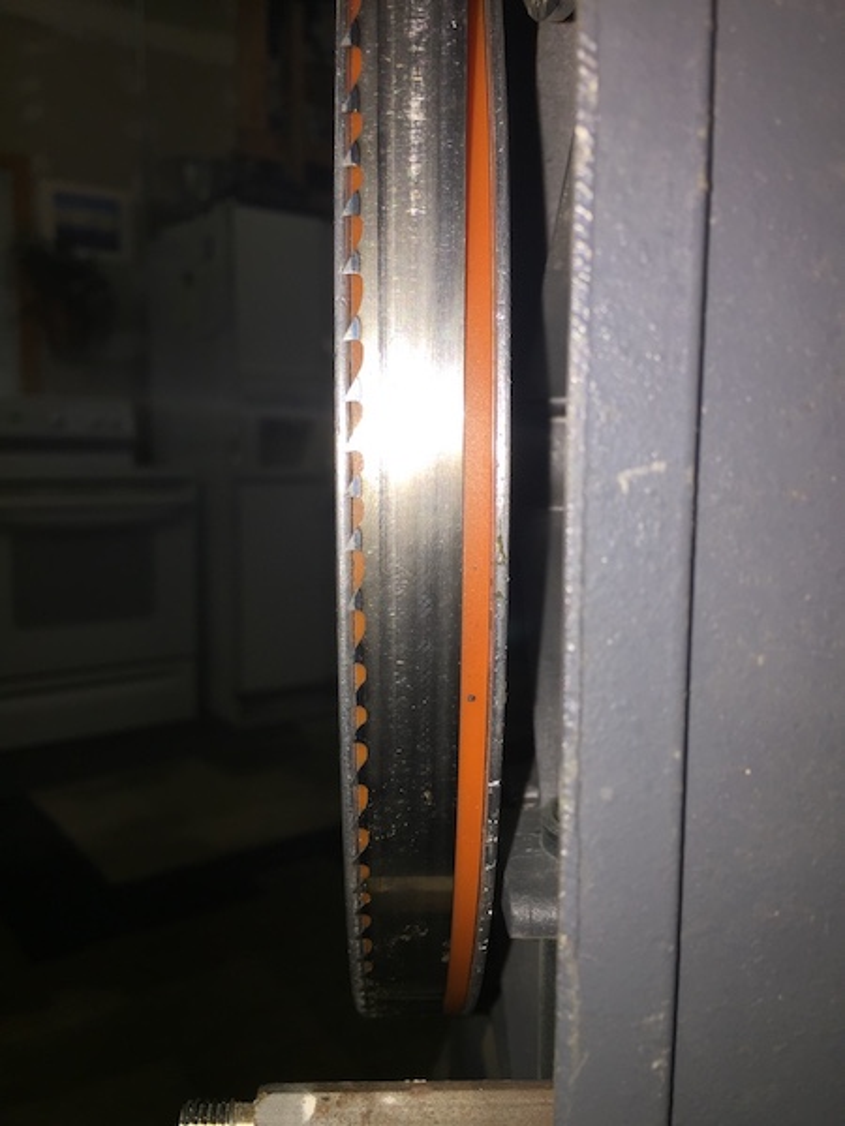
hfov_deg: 48.2
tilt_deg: -3.8
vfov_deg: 61.7
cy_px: 563
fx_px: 944
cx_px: 422
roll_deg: -0.4
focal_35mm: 29
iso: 32
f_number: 2.2
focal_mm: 4.15
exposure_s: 1/137
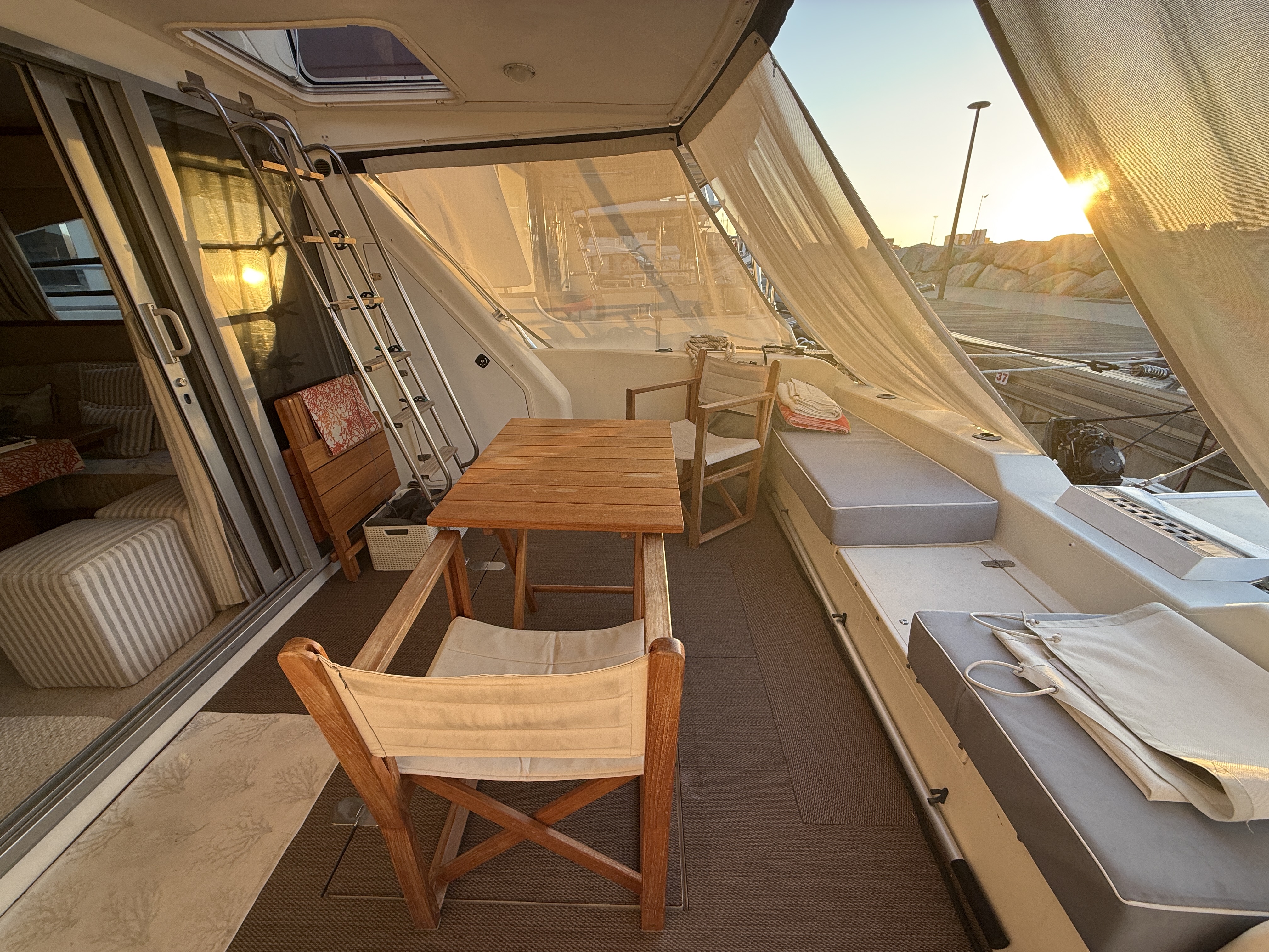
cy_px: 476
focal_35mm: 14
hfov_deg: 102.1
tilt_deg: -23.0
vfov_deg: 85.7
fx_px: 513
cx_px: 634
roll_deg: +1.7
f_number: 2.2
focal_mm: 2.22
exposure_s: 1/99
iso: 50
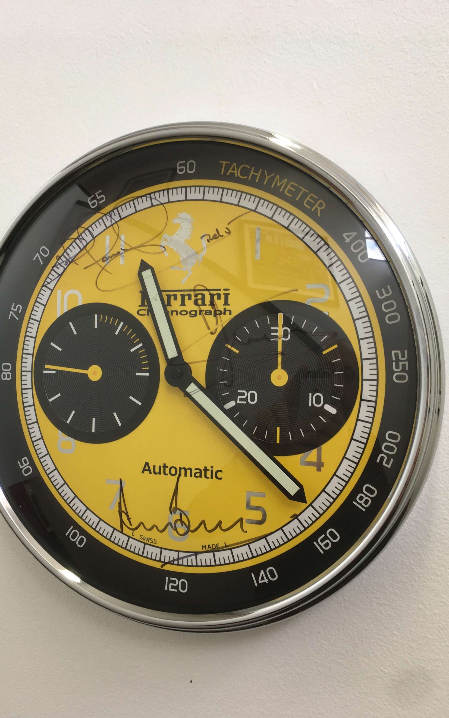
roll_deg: -0.4
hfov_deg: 40.5
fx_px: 607
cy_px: 362
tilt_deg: -0.4
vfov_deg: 61.2
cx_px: 201
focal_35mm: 31
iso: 32
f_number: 2.2
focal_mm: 4.15
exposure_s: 1/50
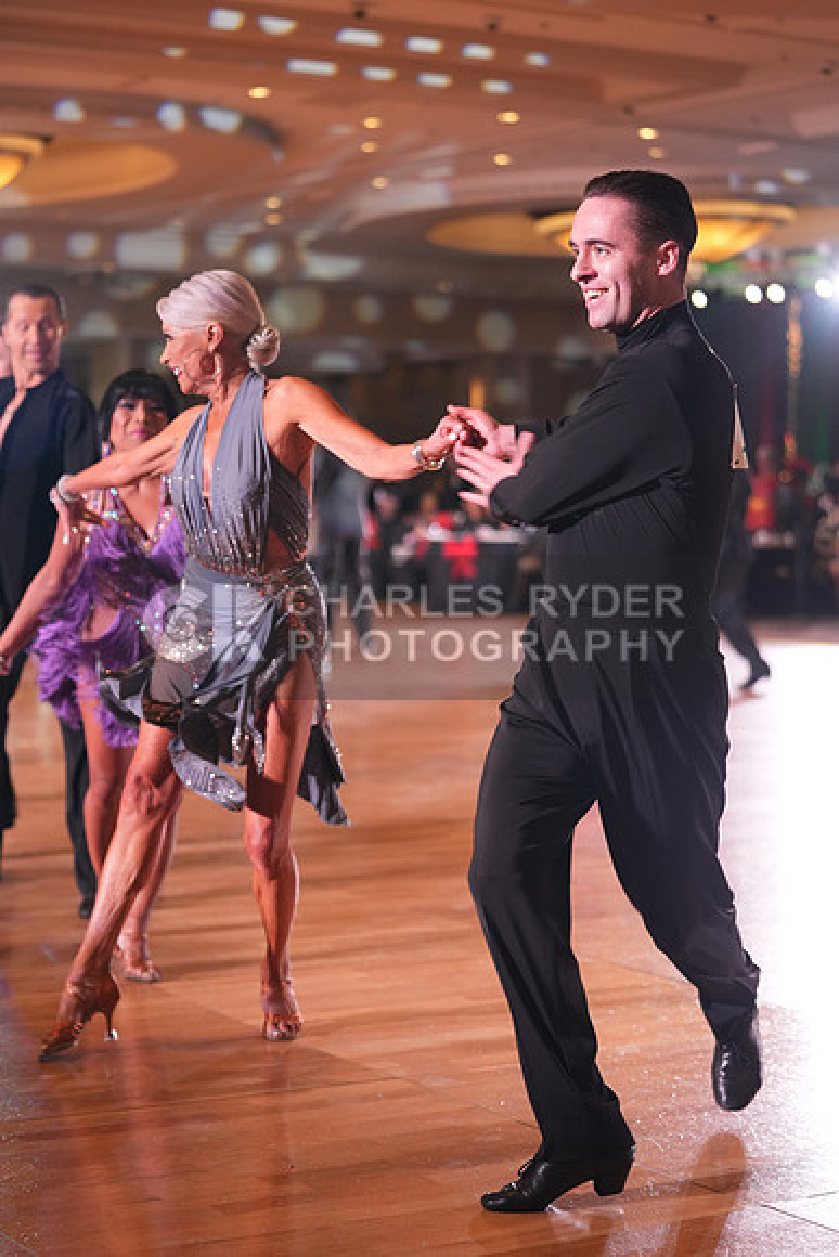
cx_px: 420
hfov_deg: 19.5
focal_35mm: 70
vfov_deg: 28.8
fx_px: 2445
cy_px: 628
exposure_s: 1/200
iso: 2000
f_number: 2.8
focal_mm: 70
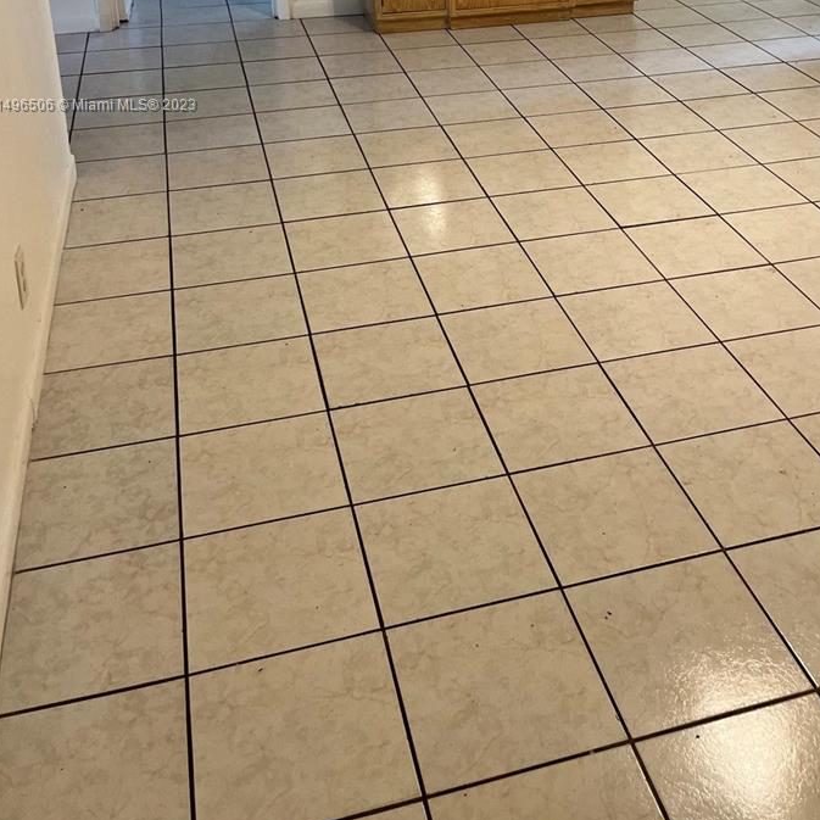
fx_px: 1099
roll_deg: +0.8
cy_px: 106
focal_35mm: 41
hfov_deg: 40.6
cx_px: 521
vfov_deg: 38.5
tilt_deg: -20.0
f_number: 1.6
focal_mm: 5.1
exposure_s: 1/60
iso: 100
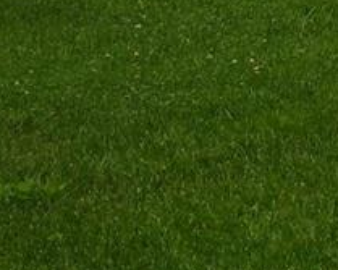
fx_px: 3880
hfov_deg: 4.9
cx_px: 760
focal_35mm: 388
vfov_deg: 3.9
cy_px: -369
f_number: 4.5
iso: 80
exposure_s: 1/160
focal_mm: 8.84
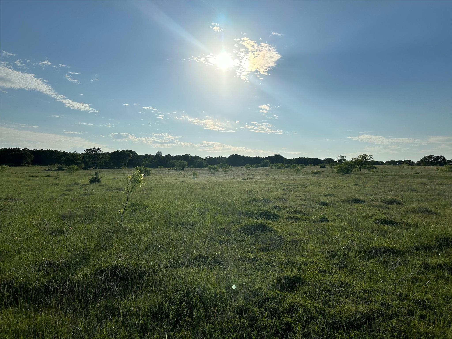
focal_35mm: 24
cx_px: 226
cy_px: 170
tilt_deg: +0.6
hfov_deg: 71.6
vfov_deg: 56.8
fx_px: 313
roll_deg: -1.3
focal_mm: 6.86
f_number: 1.78
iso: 80
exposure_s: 1/18519
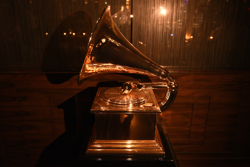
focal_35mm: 29
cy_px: 84
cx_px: 125
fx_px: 201
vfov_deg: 45.0
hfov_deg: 63.6
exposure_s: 1/125
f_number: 3.2
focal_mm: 29
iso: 2500
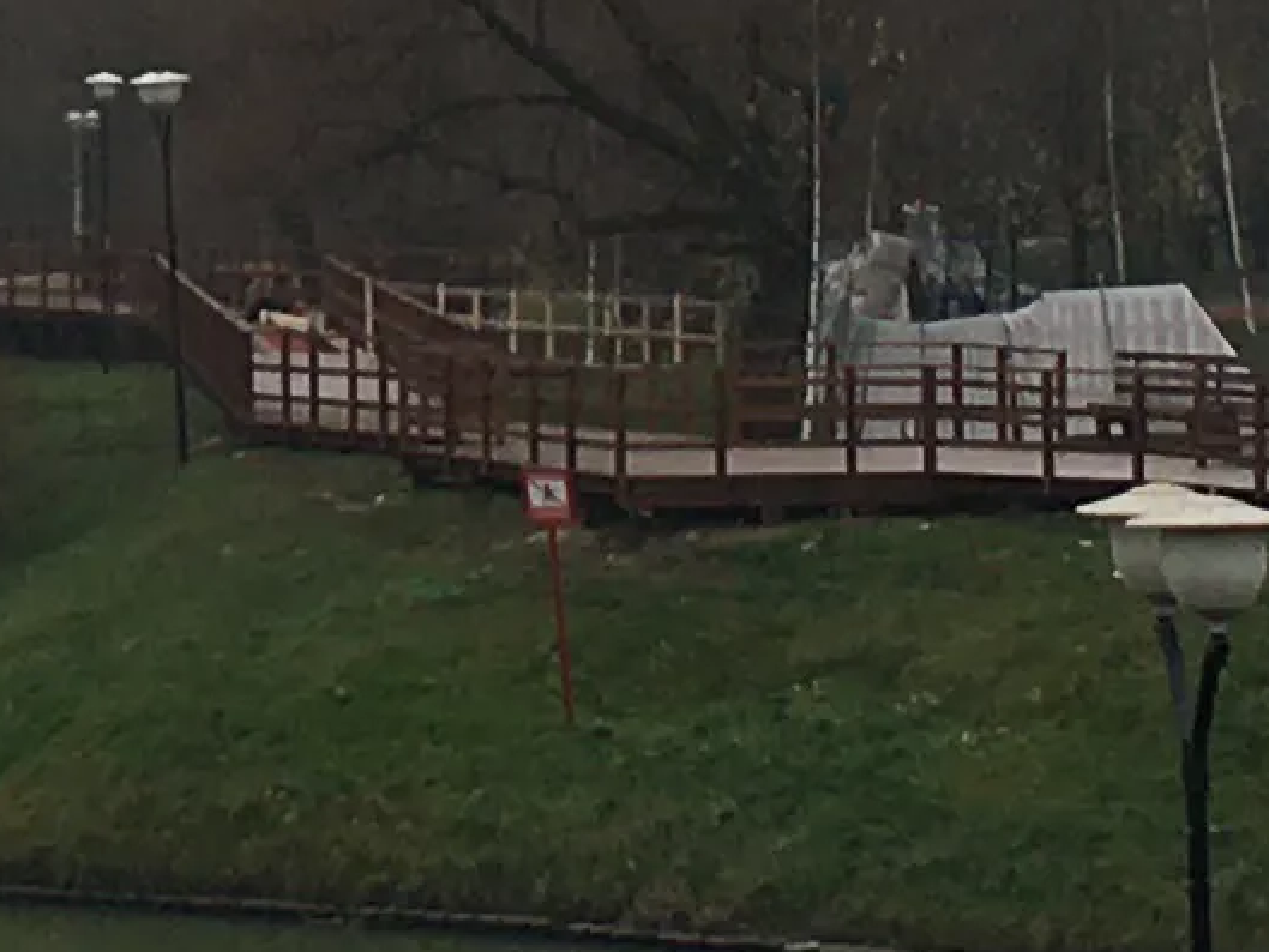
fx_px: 8104
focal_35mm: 221
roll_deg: -0.9
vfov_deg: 6.6
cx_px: -369
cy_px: -403
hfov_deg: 8.8
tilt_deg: +2.6
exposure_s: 1/264
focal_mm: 4.15
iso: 25
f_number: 2.2
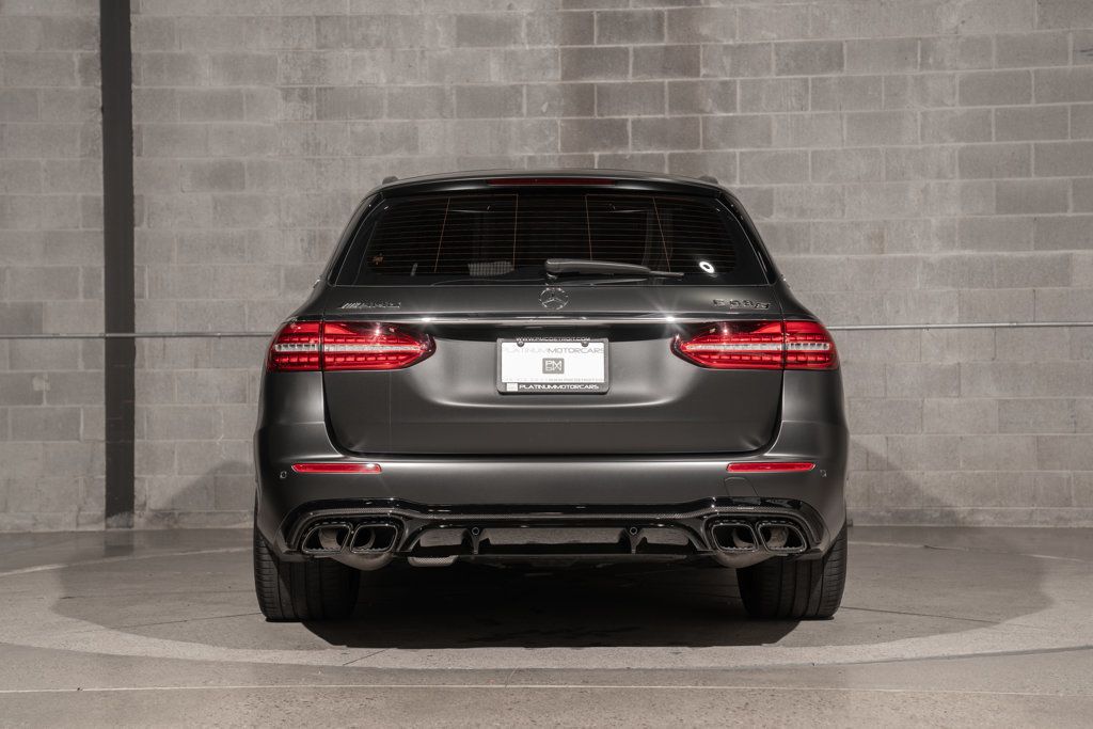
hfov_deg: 32.6
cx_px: 547
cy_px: 354
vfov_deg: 22.1
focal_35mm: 62
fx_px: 1870
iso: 200
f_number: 4.5
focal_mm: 57
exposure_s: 1/50
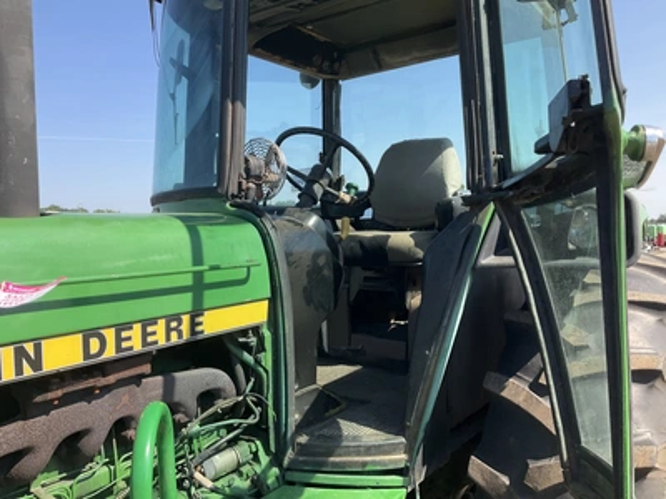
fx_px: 558
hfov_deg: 61.7
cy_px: 250
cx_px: 333
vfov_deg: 48.2
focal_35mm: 29
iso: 25
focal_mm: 3
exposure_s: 1/829
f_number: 1.8
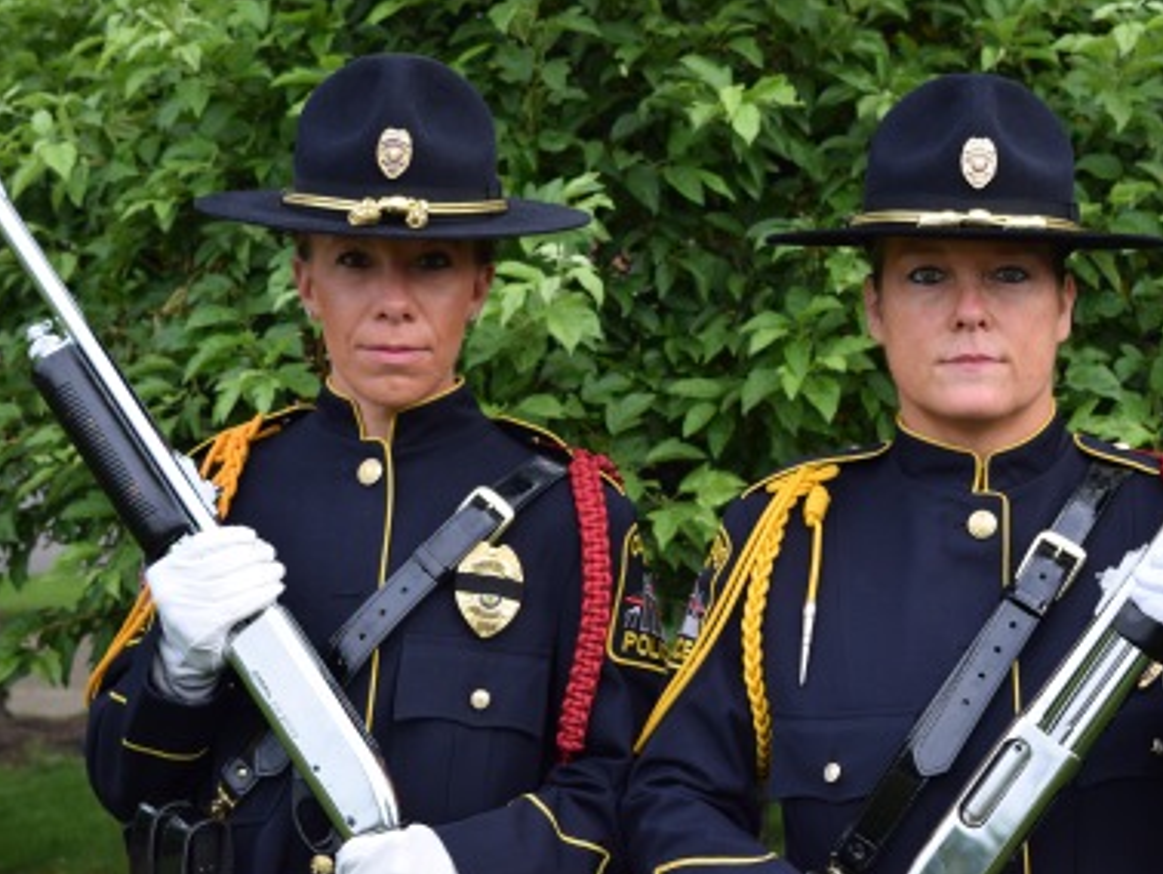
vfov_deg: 18.0
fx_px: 2757
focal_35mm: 82
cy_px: 429
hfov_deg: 23.8
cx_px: 680
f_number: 8
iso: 400
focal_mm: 48
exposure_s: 1/250
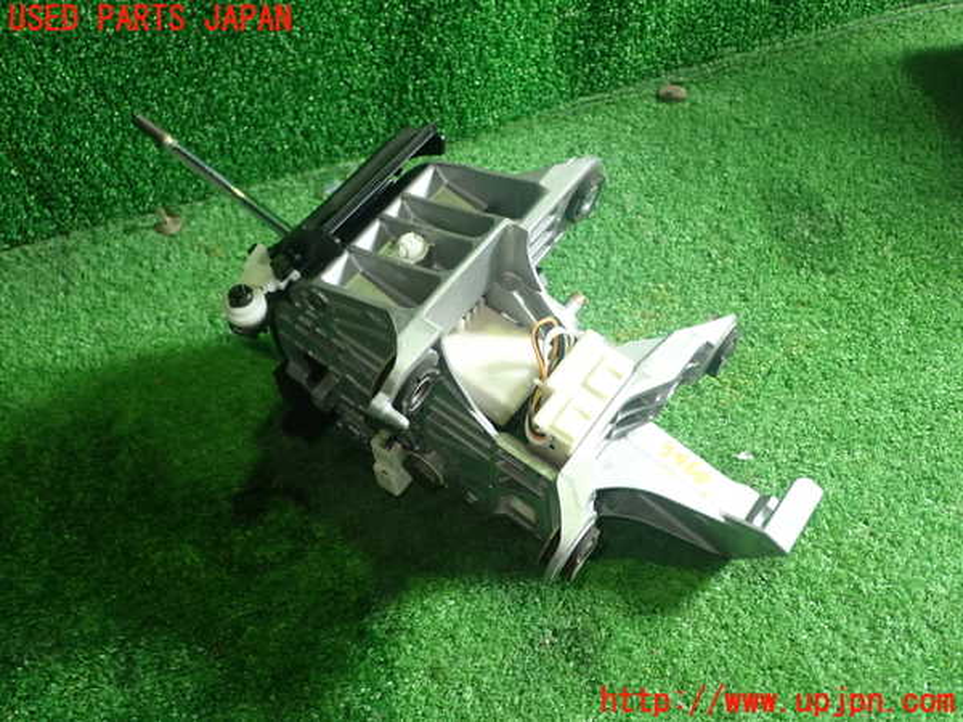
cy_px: 361
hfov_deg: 51.4
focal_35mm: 36
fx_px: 1002
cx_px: 482
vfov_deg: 39.7
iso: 250
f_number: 2.5
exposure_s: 1/40
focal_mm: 6.37
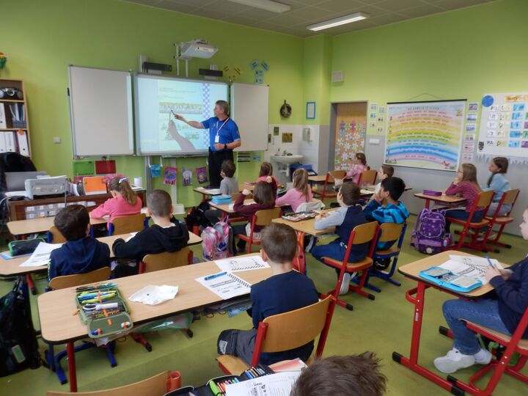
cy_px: 198
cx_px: 264
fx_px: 381
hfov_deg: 69.4
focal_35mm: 25
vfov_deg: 54.9
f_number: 3
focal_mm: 4.5
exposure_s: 1/30
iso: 80
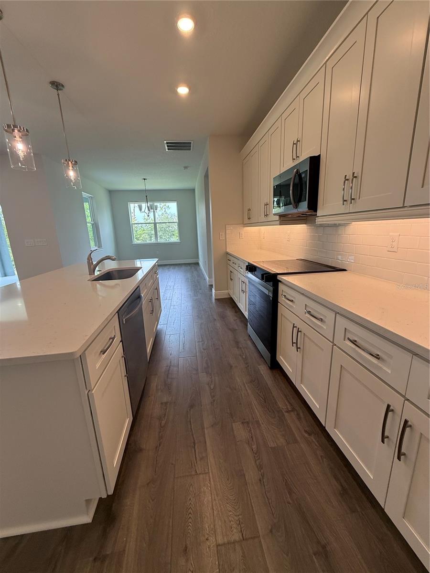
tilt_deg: -11.2
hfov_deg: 85.7
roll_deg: +1.9
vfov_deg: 102.1
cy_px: 286
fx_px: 232
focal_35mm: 14
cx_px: 215
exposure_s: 1/120
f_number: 2.2
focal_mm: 2.22
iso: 125
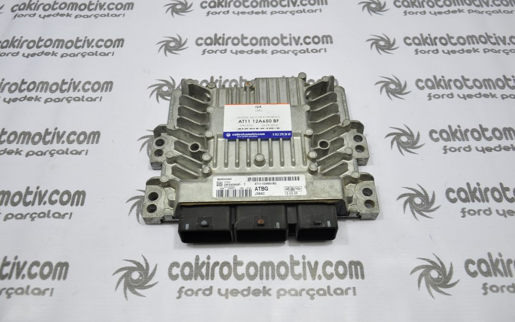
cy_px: 159
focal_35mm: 34
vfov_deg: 37.3
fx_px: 477
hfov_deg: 56.7
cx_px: 257
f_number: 4.5
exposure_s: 1/40
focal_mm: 22
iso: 200
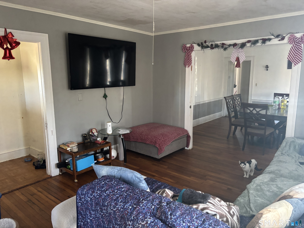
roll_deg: +0.3
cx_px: 152
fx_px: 228
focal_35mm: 26
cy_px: 114
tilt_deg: -9.0
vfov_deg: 53.1
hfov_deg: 67.3
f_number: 1.6
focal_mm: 5.96
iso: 500
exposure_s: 1/60
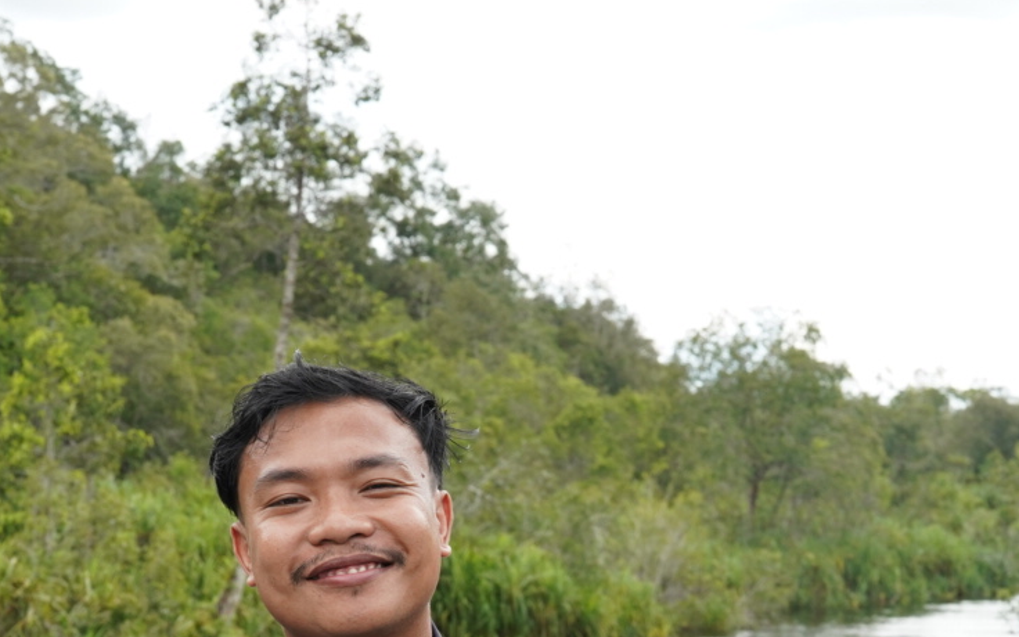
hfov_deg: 18.6
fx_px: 3110
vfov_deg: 11.5
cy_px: 716
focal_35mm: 112
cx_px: 623
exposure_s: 1/250
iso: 500
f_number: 8
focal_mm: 50
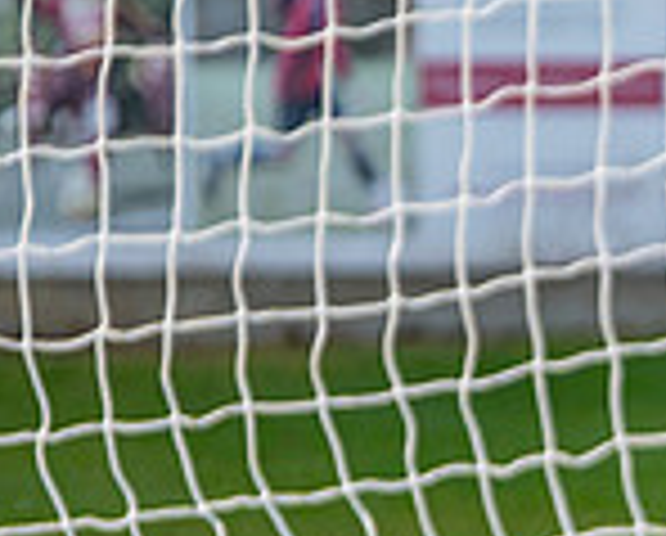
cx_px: 1482
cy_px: 439
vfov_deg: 2.3
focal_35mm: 670
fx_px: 13233
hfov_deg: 2.9
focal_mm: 85
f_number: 1.6
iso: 100
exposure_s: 1/8000
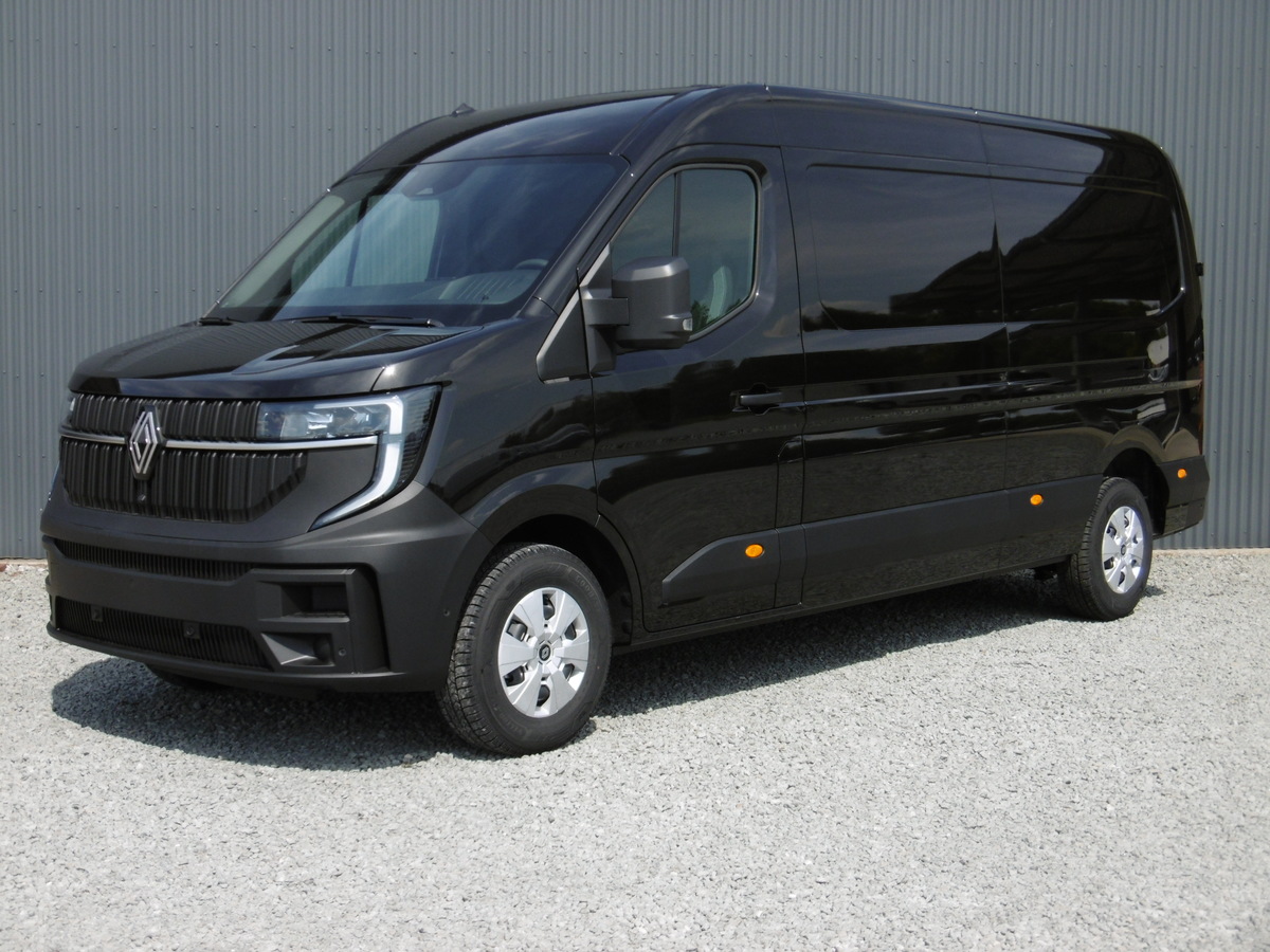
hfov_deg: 37.5
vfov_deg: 28.6
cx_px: 635
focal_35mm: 51
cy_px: 476
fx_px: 1871
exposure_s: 1/640
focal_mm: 9.2
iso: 100
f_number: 4
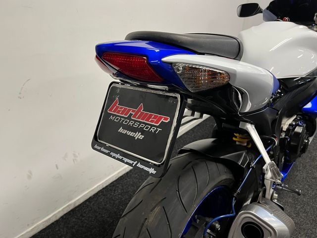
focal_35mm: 26
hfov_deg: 67.3
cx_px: 158
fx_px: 238
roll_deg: -2.8
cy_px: 119
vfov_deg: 53.1
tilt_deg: -26.2
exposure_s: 1/50
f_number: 1.6
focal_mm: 5.1
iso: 100
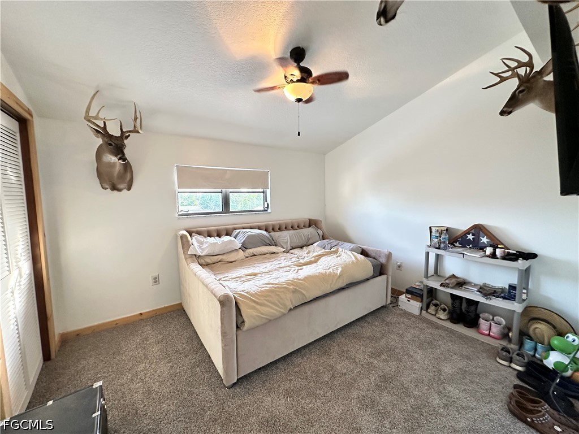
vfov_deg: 85.7
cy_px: 217
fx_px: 234
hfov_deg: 102.1
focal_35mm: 14
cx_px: 290
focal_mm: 2.22
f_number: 2.2
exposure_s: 1/60
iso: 320
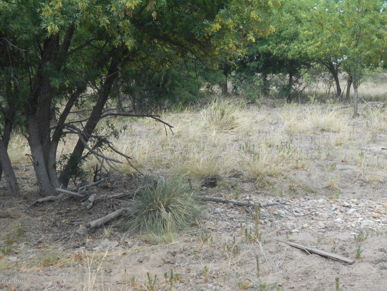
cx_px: 194
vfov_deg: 22.6
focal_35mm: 65
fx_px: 727
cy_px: 146
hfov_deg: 29.8
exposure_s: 1/160
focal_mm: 11.6
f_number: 5.3
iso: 80
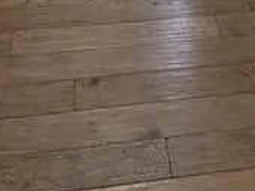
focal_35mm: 78
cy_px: -269
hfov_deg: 24.3
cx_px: 228
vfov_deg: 13.6
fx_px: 574
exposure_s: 1/120
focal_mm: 2.2
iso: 250
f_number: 2.2
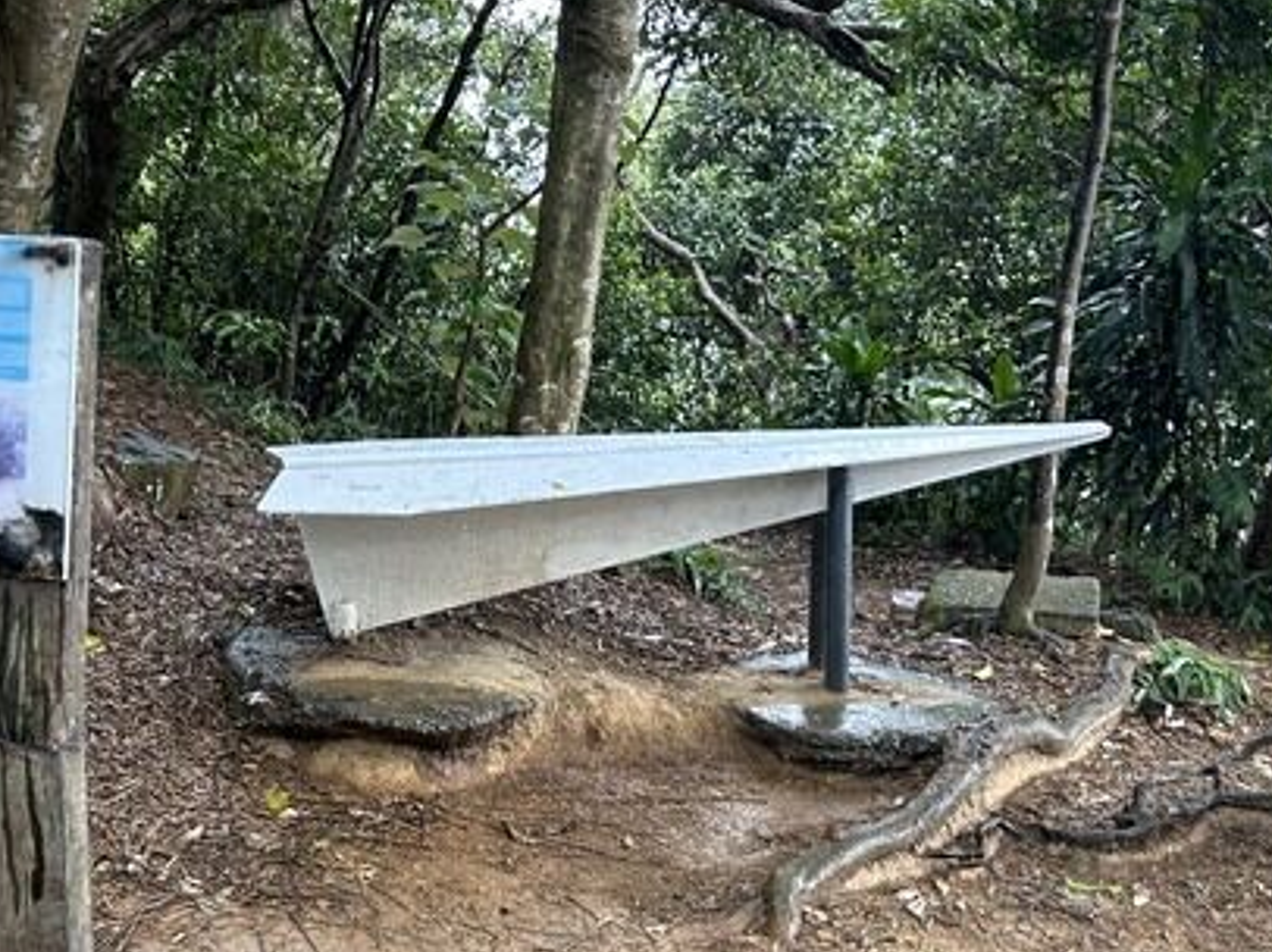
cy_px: 593
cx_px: 486
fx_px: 1836
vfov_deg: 29.0
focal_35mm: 50
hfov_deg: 38.0
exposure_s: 1/121
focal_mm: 5.7
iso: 125
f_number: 1.5
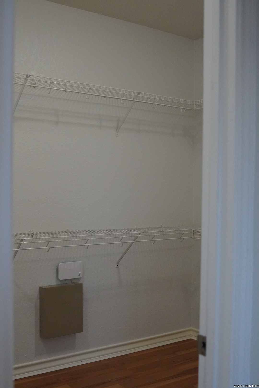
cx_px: 130
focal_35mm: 42
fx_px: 453
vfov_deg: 46.4
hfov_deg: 31.9
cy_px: 194
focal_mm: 28
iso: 4000
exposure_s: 1/640
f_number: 2.8
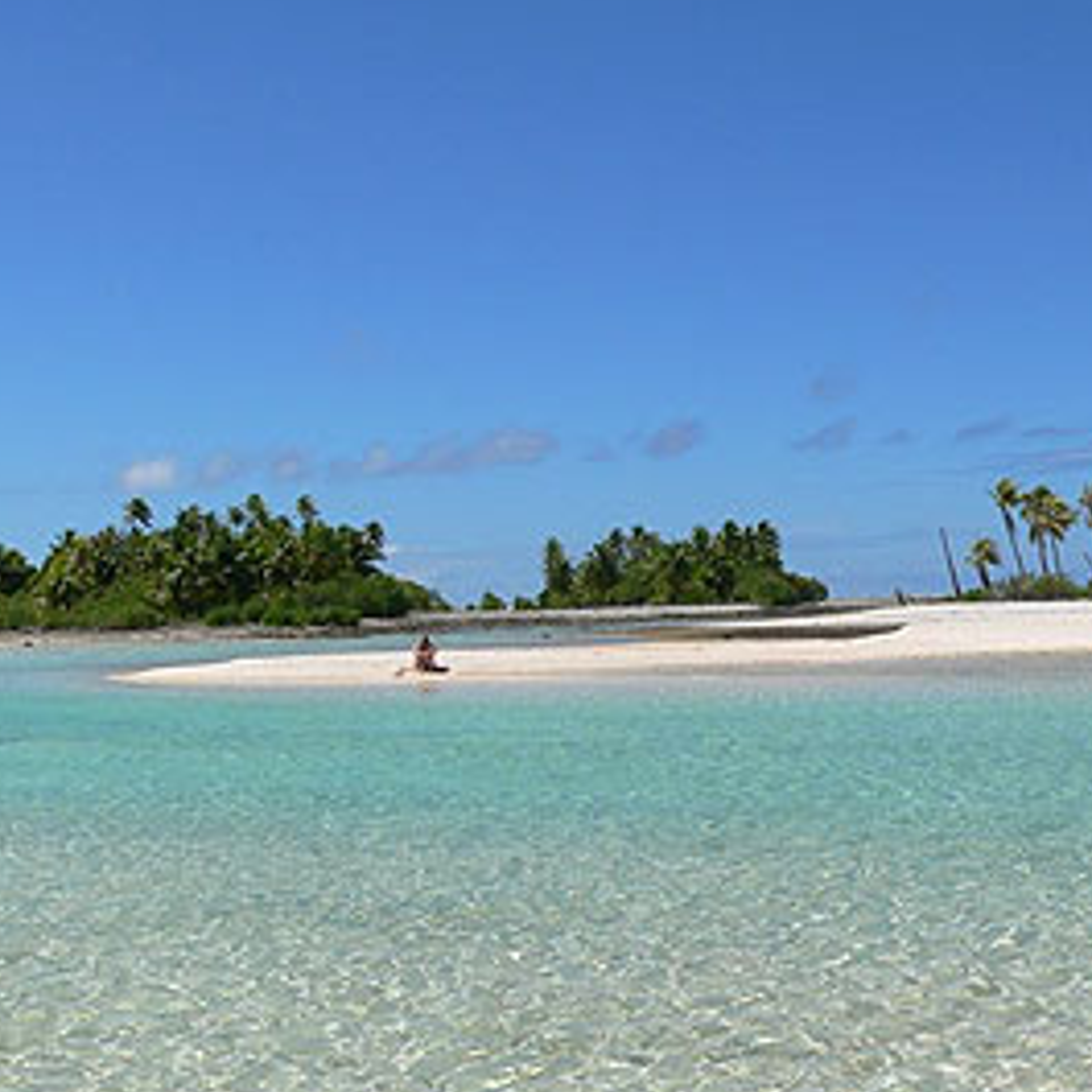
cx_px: 565
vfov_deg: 31.6
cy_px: 598
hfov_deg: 31.6
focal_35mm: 54
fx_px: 1927
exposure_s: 1/640
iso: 80
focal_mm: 6
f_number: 5.6
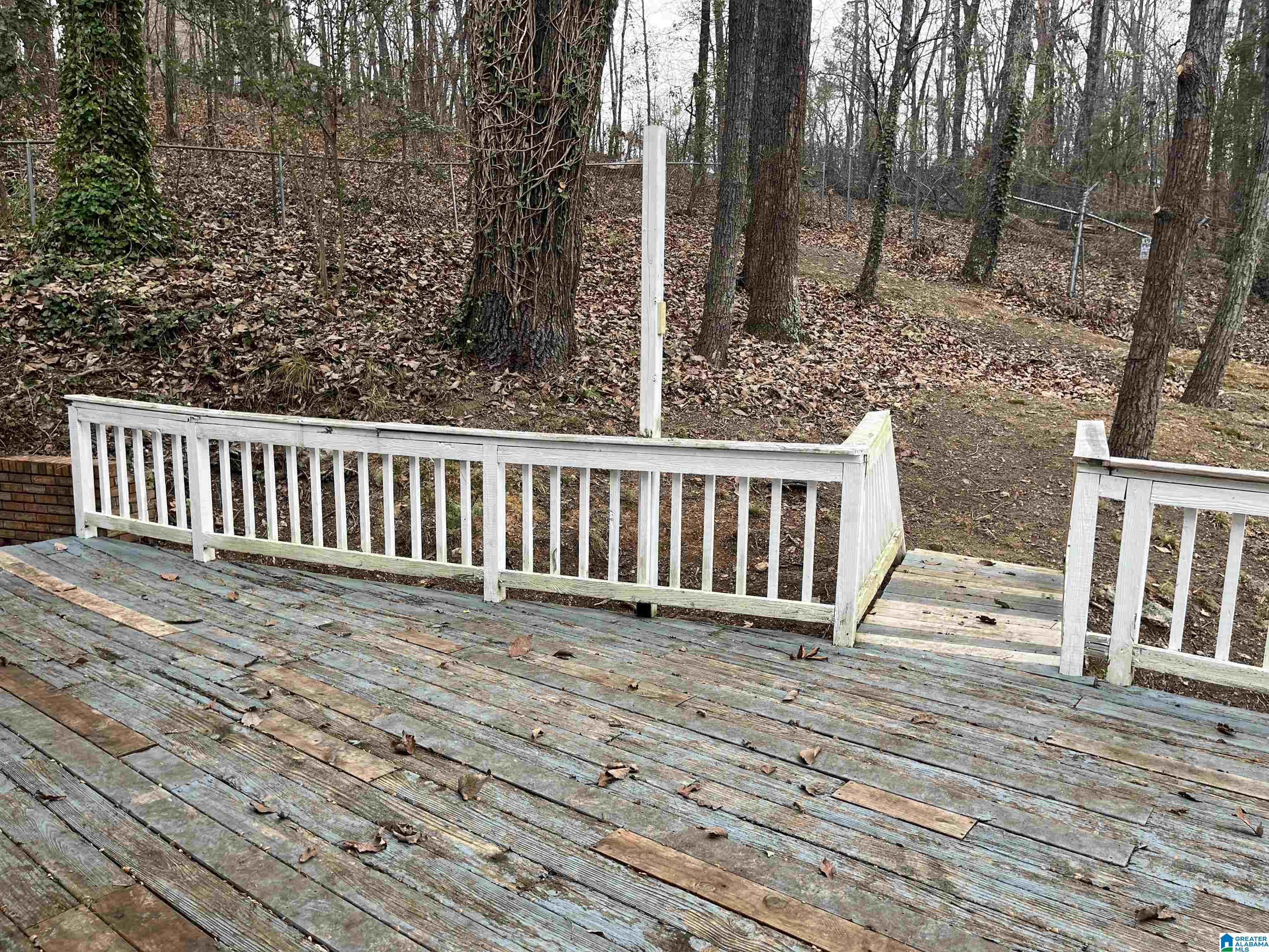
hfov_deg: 67.3
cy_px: 476
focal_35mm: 26
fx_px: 953
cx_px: 634
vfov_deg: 53.1
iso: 32
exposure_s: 1/140
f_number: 1.6
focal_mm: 5.1
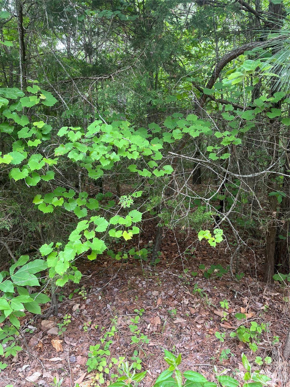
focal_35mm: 26
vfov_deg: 67.3
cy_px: 194
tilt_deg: -11.2
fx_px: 290
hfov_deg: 53.1
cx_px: 145
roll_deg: +0.4
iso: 125
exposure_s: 1/121
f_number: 1.6
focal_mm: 5.1
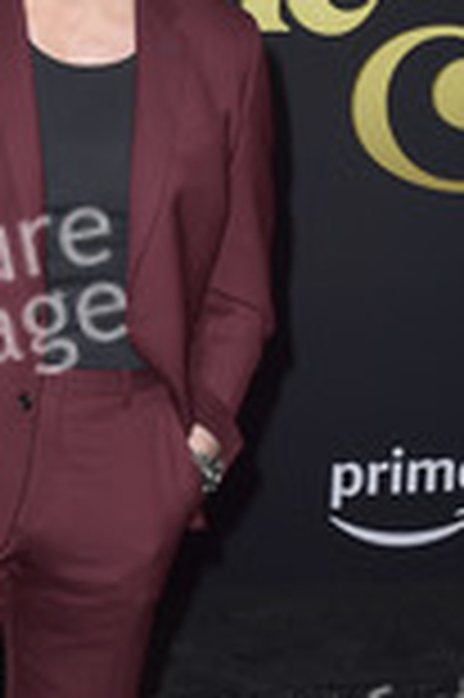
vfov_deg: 22.9
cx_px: 29
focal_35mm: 88
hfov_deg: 15.3
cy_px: 540
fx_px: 1705
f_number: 6.3
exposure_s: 1/250
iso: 400
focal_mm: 34
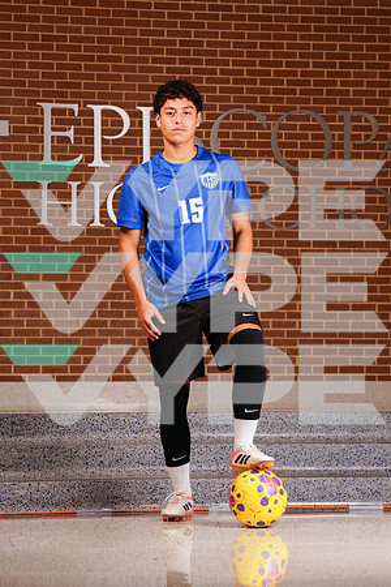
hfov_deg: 14.9
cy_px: 294
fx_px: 1499
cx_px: 196
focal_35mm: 92
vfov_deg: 22.1
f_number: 8
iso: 250
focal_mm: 92
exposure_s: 1/200
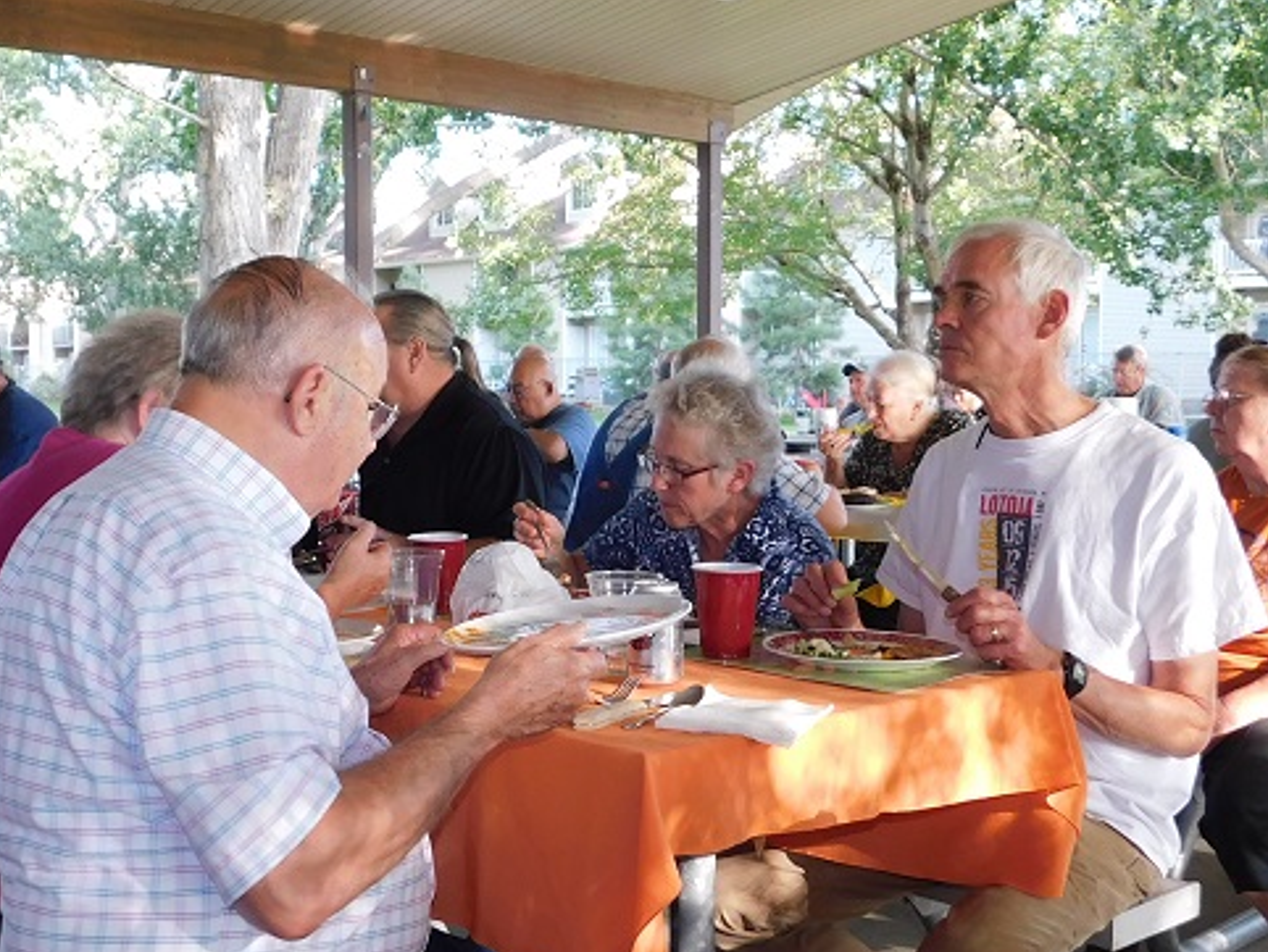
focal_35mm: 44
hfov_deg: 42.5
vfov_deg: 32.9
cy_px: 502
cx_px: 463
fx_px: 1613
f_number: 3
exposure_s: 1/50
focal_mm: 4
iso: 125
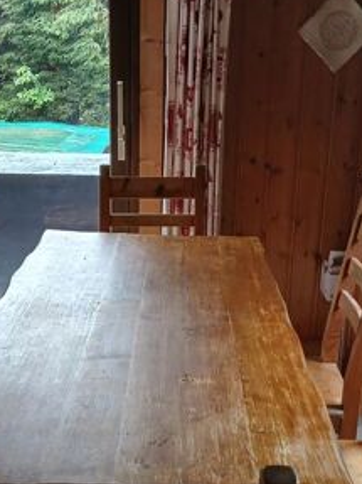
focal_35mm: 58
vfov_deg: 32.7
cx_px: 141
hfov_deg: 25.2
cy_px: 354
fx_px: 809
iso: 80
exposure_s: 1/50
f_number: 1.8
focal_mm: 3.98
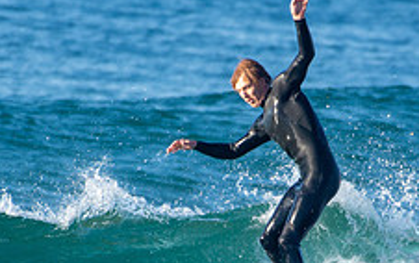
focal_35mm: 1958
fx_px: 22392
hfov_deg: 1.1
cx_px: 239
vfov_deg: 0.7
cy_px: 277
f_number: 5.6
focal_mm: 500
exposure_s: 1/1000
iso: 320
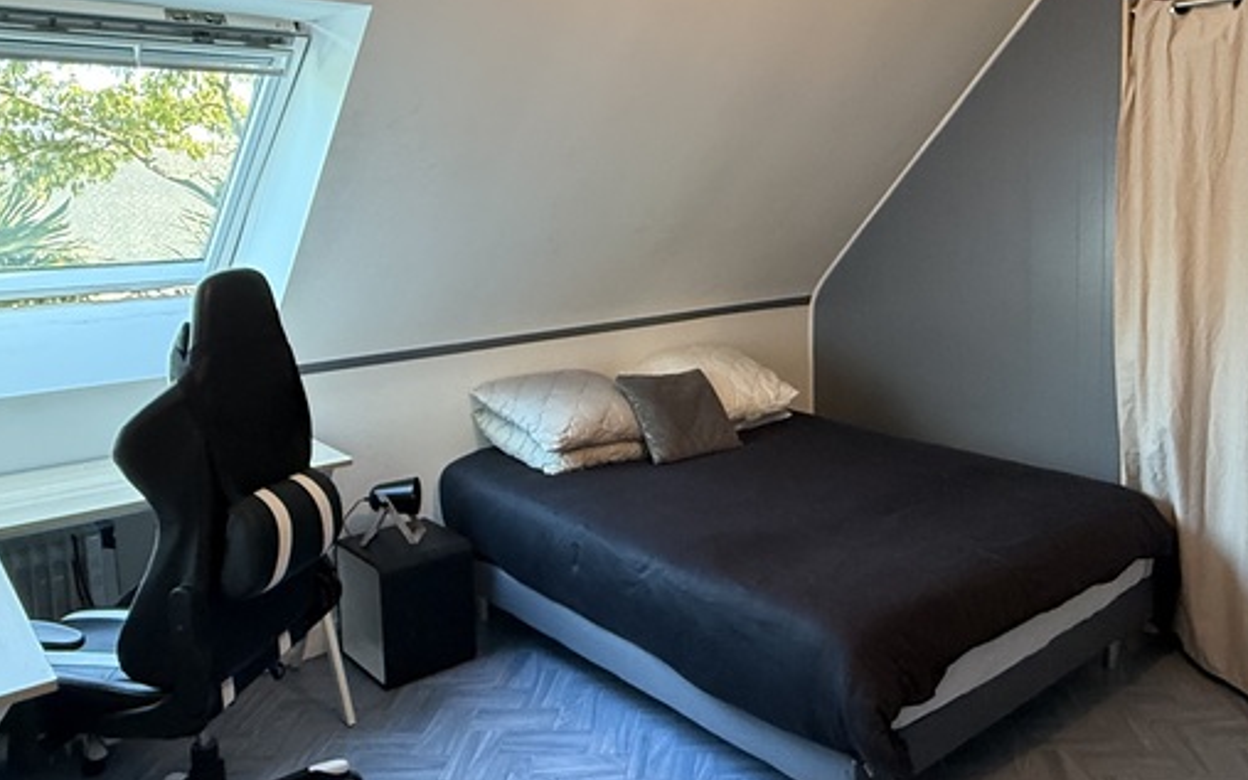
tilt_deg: -4.6
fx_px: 1020
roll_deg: +1.7
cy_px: 278
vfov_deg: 41.4
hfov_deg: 62.1
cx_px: 773
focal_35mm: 30
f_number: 2.2
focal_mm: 2.22
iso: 400
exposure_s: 1/50
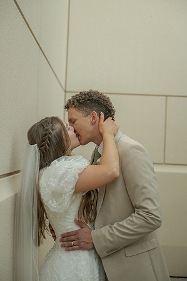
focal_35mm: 48
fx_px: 375
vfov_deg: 41.2
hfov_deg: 28.0
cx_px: 94
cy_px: 140
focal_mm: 48
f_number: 2.8
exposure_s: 1/640
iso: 640
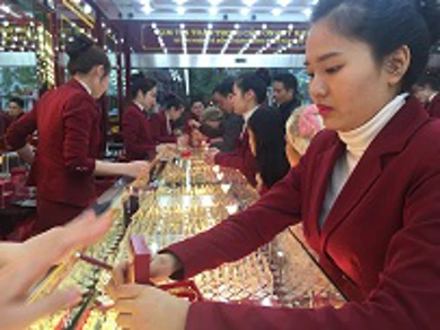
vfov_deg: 48.2
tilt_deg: -5.9
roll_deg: -0.1
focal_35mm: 29
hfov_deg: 61.7
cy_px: 165
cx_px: 220
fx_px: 368
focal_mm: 4.15
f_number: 2.2
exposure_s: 1/60
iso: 40
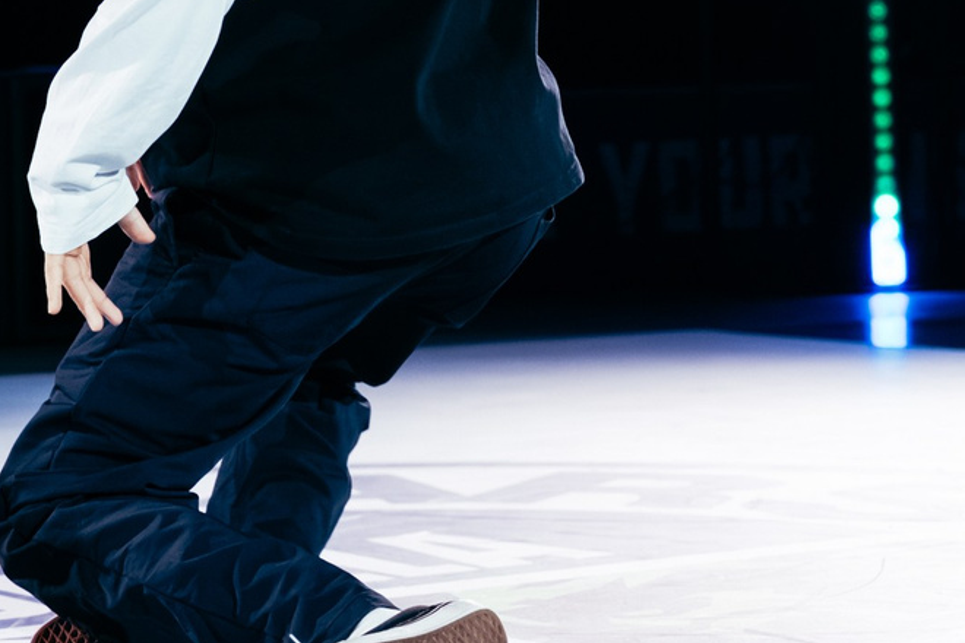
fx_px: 4369
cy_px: -77
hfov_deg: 12.6
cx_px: 231
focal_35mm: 163
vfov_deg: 8.4
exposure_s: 1/800
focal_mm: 42
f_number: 2.8
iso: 3200
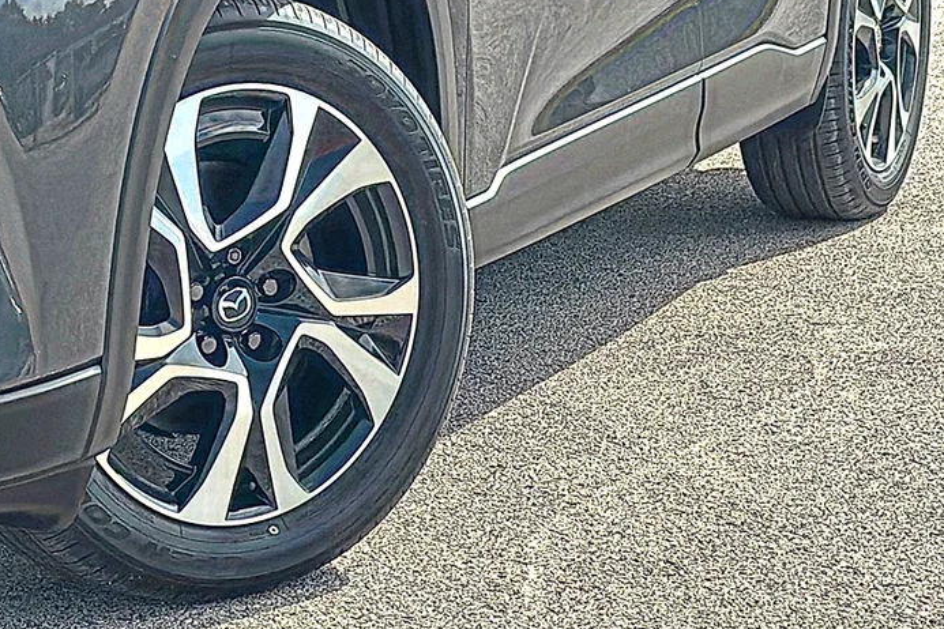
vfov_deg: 13.0
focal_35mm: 105
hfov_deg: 19.5
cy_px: 318
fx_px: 2753
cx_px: 471
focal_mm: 6.86
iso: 100
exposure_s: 1/5319
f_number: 1.78
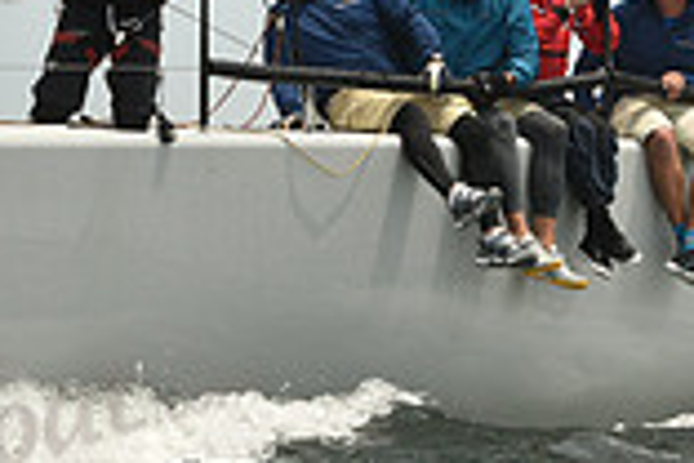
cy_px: 154
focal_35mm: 261
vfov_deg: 5.3
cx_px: 494
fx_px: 5031
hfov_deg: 7.9
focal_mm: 70
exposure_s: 1/1000
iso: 400
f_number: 11
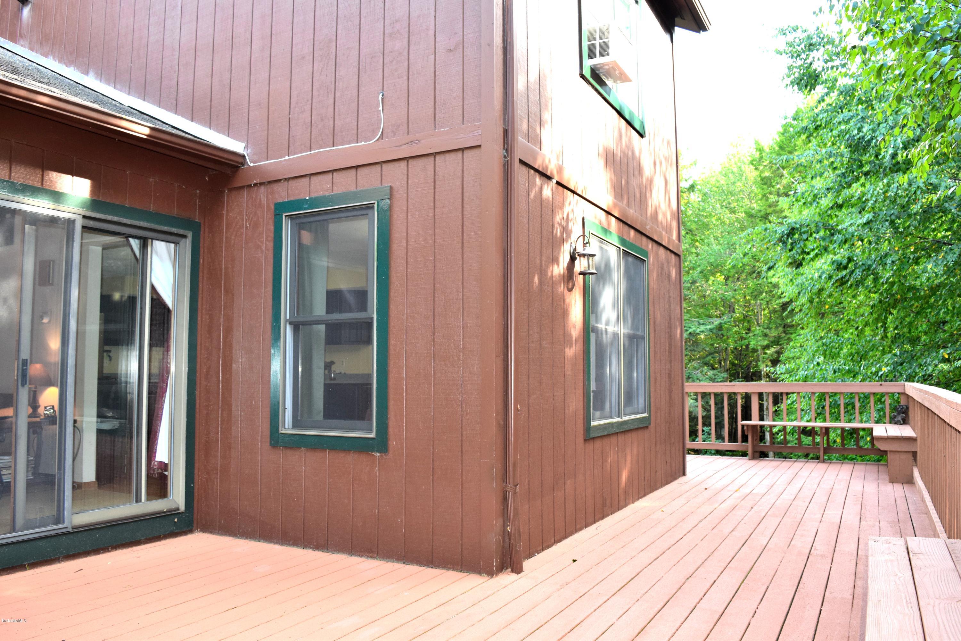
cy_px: 320
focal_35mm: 27
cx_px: 480
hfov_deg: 67.4
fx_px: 721
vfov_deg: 47.9
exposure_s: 1/125
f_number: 5.6
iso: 500
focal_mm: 18
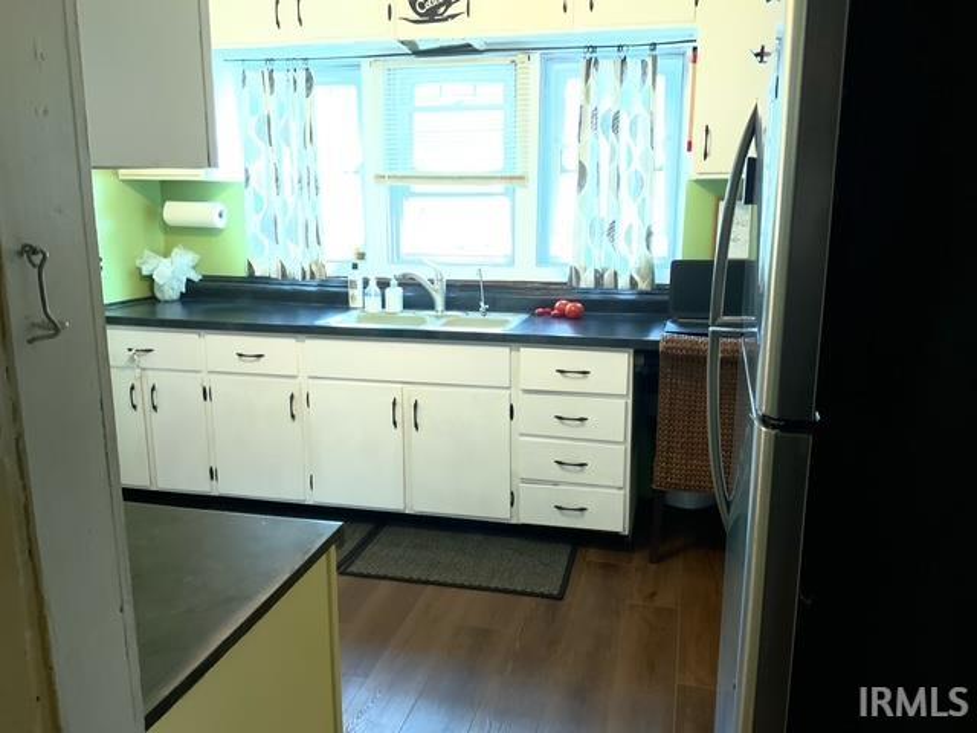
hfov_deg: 61.7
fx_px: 818
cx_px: 488
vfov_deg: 48.2
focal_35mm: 29
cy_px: 366
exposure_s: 1/40
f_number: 1.8
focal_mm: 3
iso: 200
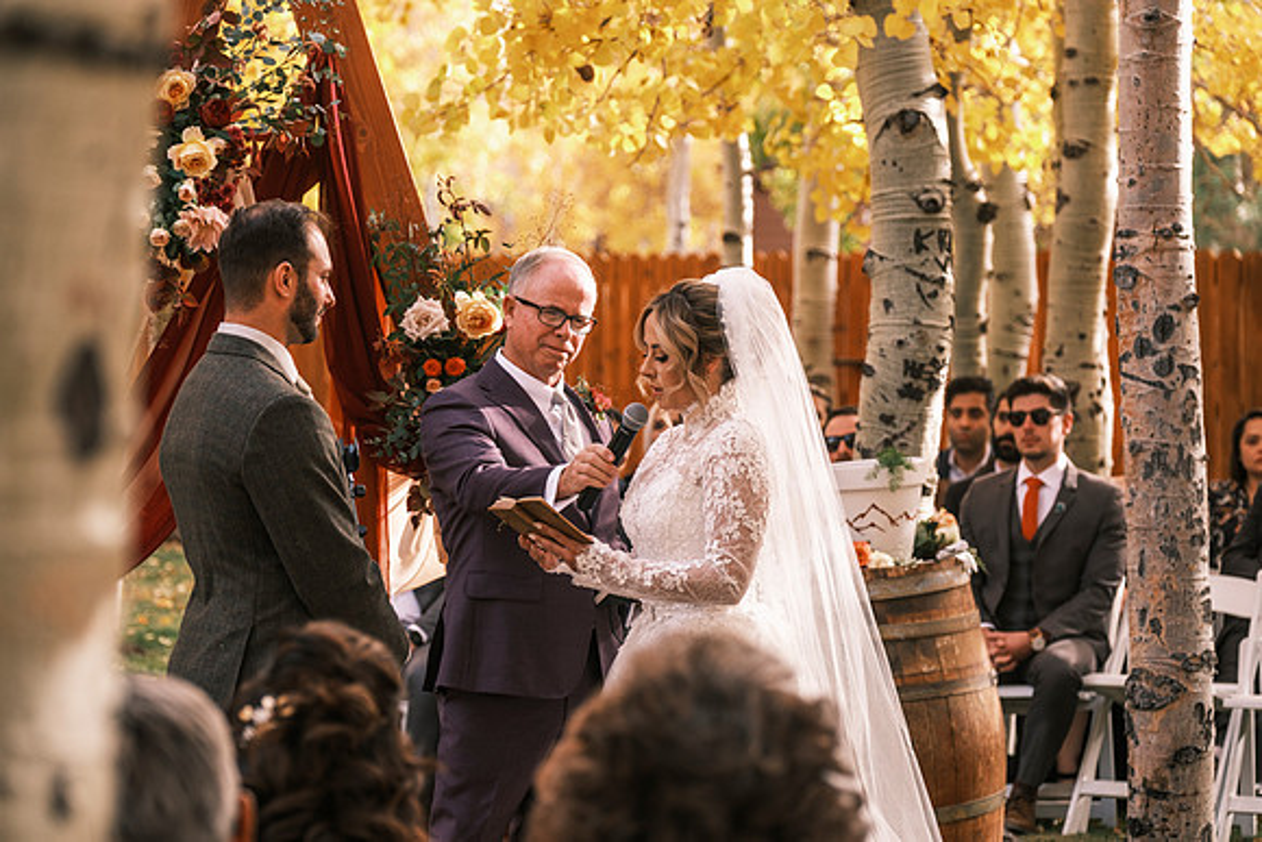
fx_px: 4243
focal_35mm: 121
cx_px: 631
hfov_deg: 16.9
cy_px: 421
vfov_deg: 11.3
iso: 400
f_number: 3.2
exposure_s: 1/500
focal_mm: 80.4
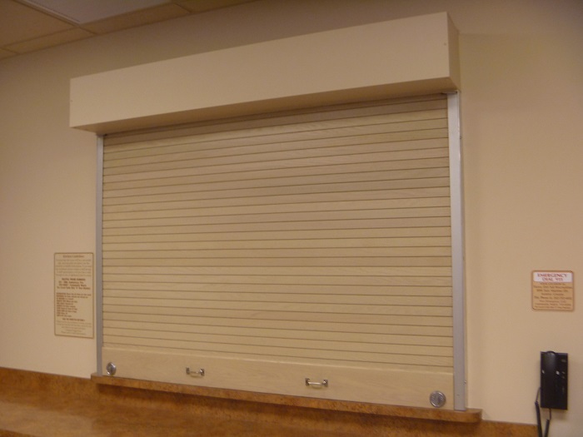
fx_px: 589
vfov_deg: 40.7
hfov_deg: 52.6
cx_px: 292
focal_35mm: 35
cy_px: 218
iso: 200
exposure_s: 1/30
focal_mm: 6.3
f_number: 3.5
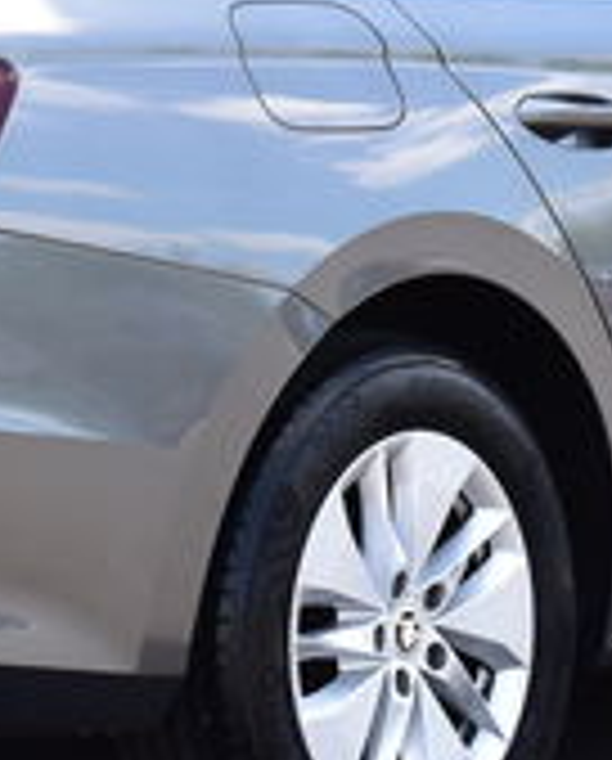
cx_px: 486
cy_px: -137
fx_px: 4873
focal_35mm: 216
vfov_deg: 8.8
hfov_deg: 7.2
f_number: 9
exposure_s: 1/125
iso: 400
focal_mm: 26
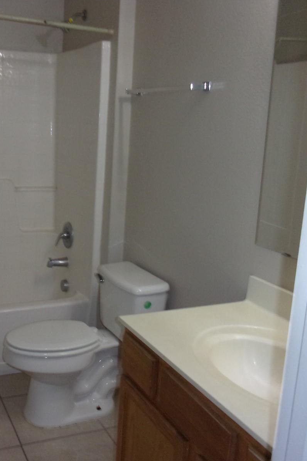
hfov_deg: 33.6
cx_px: 83
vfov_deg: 49.6
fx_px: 499
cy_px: 230
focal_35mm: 39
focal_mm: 5.1
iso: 200
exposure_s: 1/34
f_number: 3.9
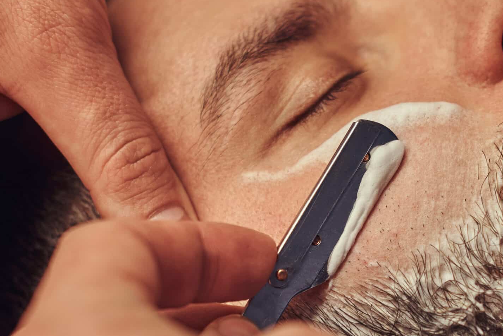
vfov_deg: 14.4
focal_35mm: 95
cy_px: 213
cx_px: 378
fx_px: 1327
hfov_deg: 21.3
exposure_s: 1/125
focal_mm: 35
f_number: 2.8
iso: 320
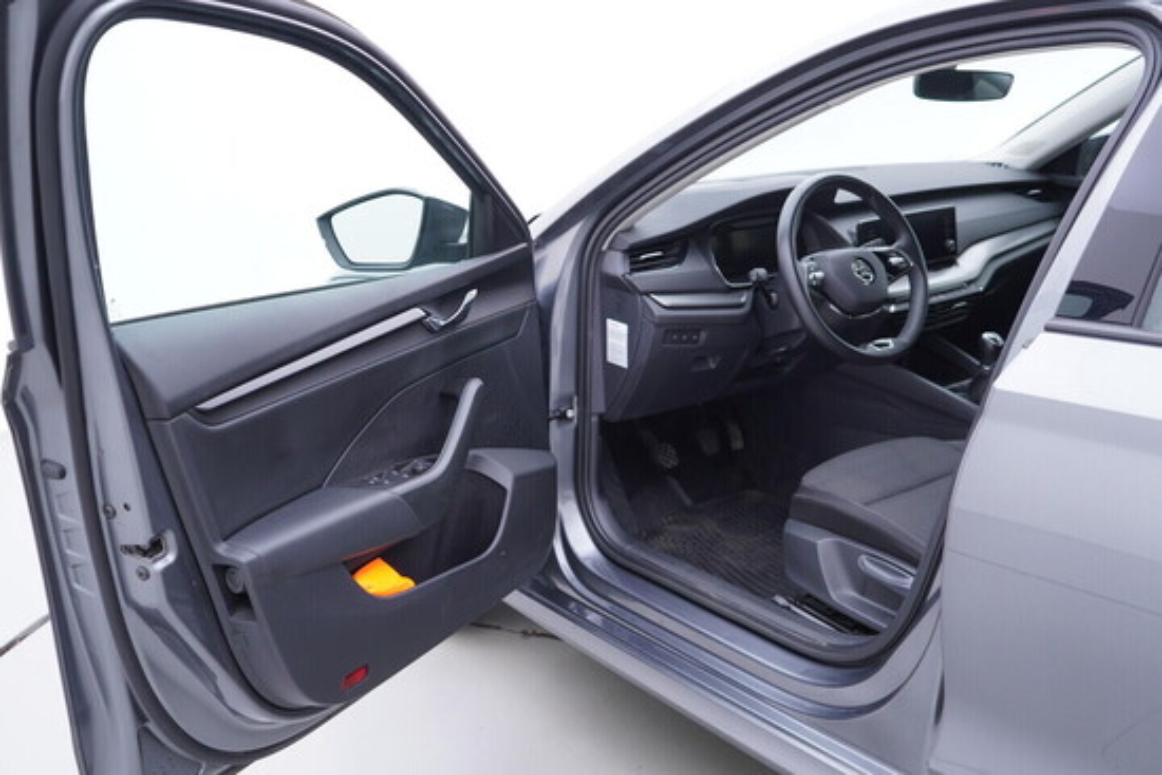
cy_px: 388
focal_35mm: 36
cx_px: 581
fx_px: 1162
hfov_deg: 53.1
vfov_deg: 36.9
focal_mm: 24
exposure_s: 1/40
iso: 200
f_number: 2.8
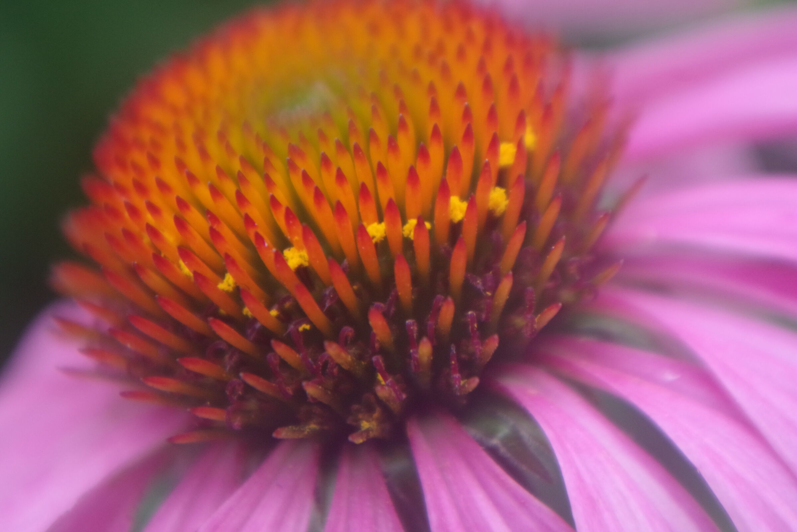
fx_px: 1815
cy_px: 266
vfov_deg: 16.7
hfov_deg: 24.8
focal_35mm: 82
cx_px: 398
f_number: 5.6
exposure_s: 1/200
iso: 1600
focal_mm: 55
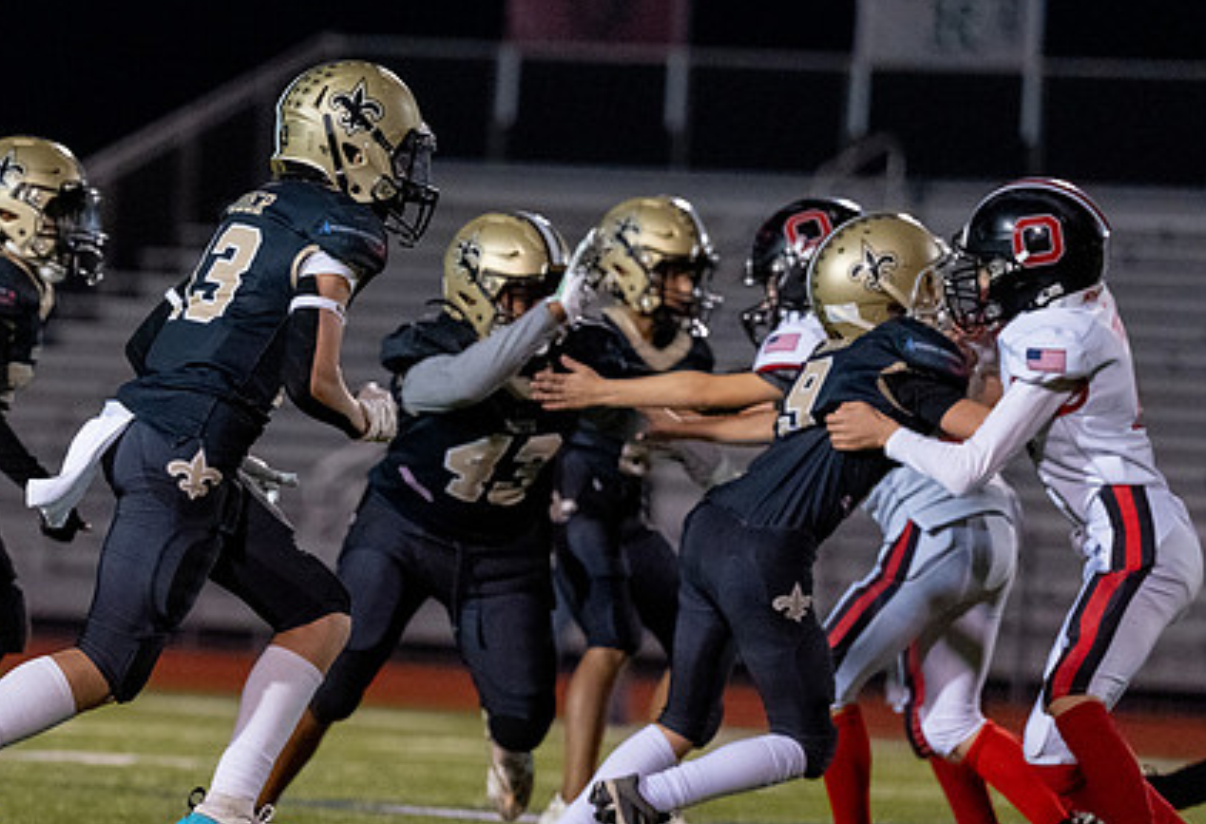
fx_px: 10127
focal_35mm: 300
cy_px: 462
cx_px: 150
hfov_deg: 6.8
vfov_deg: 4.7
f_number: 2.8
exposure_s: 1/1250
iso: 5000
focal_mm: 153
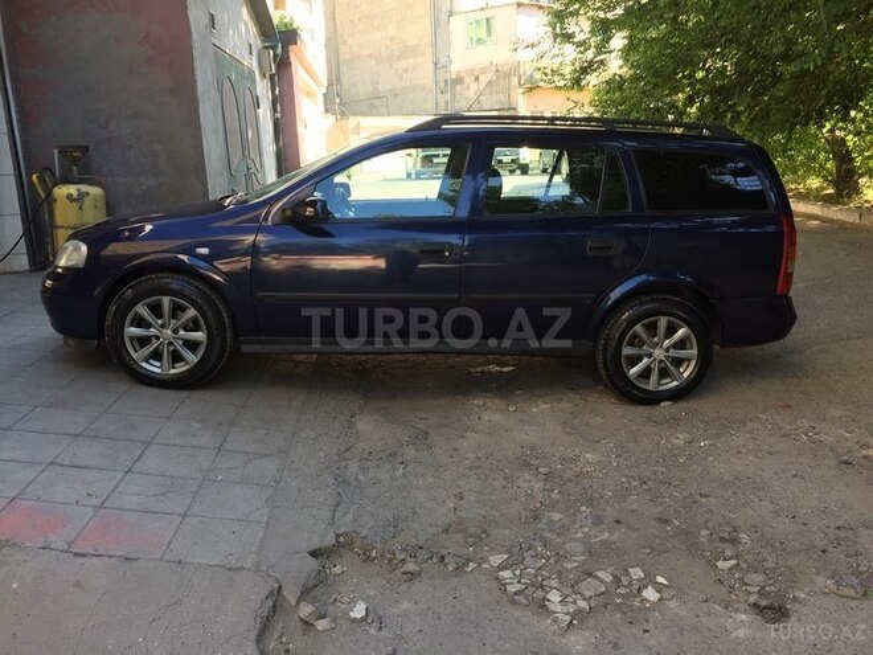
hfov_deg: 61.7
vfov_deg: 48.2
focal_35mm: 29
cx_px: 436
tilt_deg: -13.3
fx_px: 731
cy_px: 328
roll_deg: +1.3
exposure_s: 1/100
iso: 32
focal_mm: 4.15
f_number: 2.2
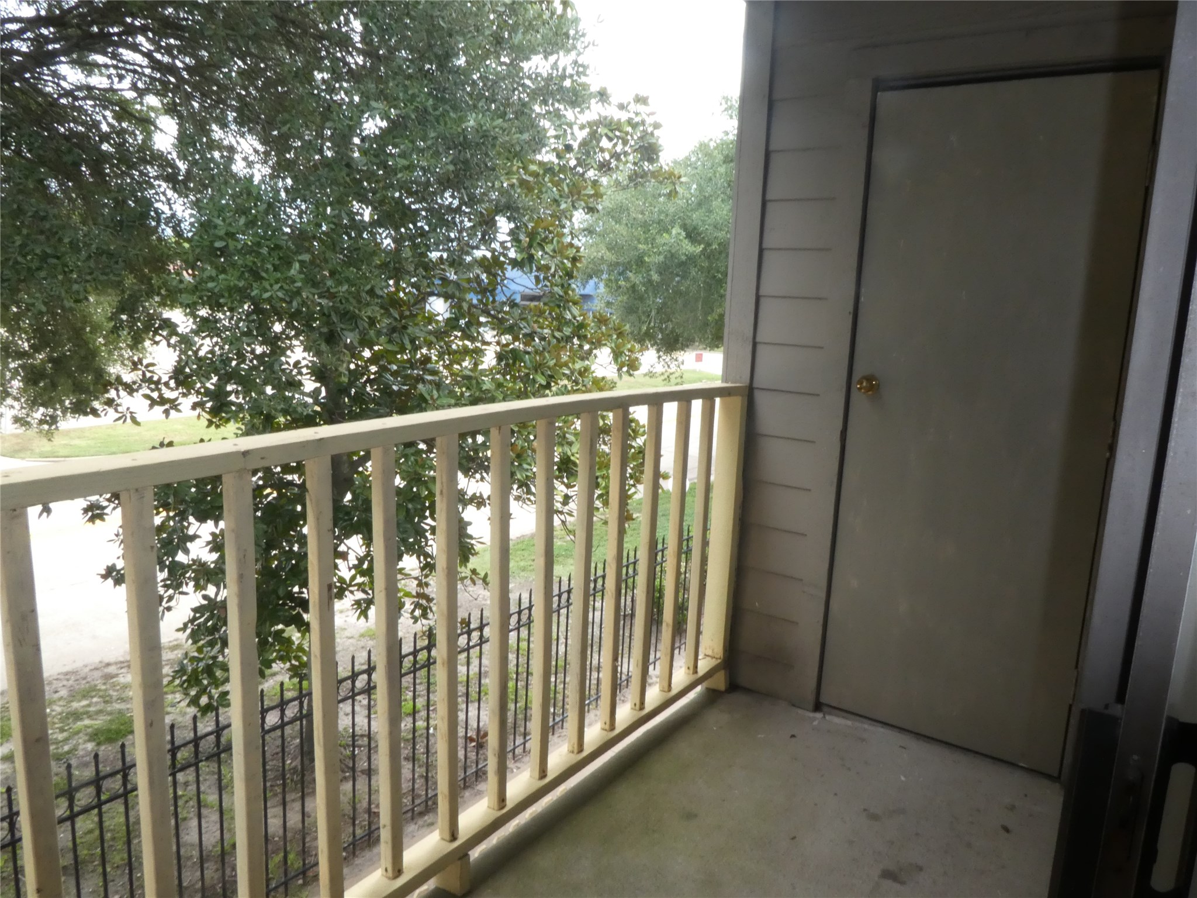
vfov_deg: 56.8
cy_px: 449
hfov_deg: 71.6
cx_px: 598
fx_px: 830
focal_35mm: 24
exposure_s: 1/60
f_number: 8
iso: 400
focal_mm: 4.3
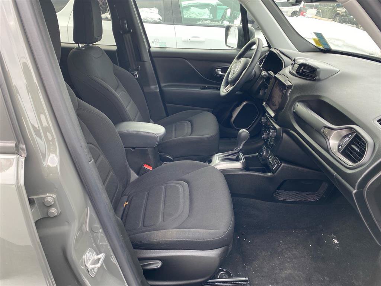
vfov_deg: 53.1
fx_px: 286
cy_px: 143
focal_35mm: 26
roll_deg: -0.8
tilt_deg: -24.2
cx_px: 190
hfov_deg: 67.3
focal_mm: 4.25
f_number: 1.8
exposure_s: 1/121
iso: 40
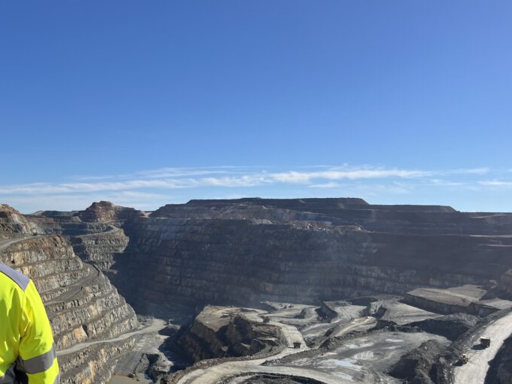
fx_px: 577
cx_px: 139
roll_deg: +0.0
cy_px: 243
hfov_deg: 46.5
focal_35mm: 39
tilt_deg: -1.5
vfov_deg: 36.6
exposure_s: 1/4149
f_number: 1.6
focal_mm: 5.1
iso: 50
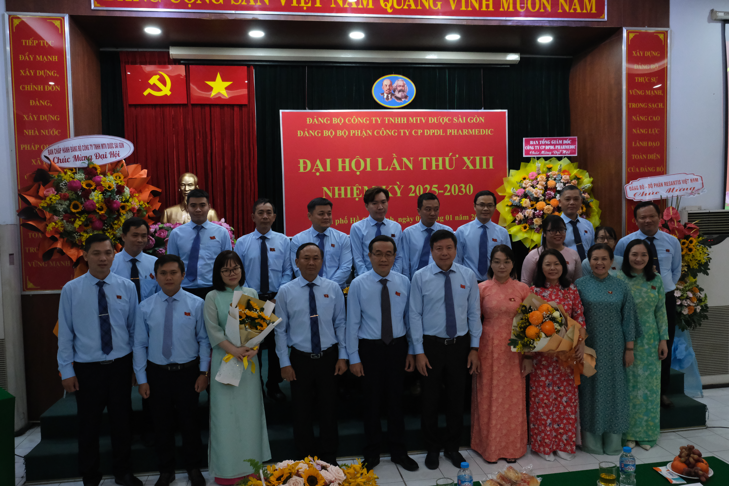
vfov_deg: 45.0
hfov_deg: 63.7
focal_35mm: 29
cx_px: 364
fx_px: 587
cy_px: 243
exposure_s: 1/125
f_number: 6.4
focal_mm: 19.6
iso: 6400
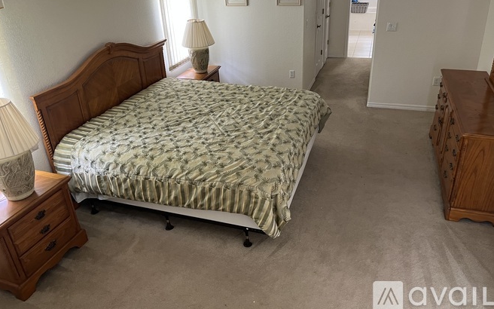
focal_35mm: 28
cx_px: 244
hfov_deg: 66.5
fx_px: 377
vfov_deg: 44.3
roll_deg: +2.6
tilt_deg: -26.5
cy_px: 123
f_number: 1.6
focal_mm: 5.1
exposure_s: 1/60
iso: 160
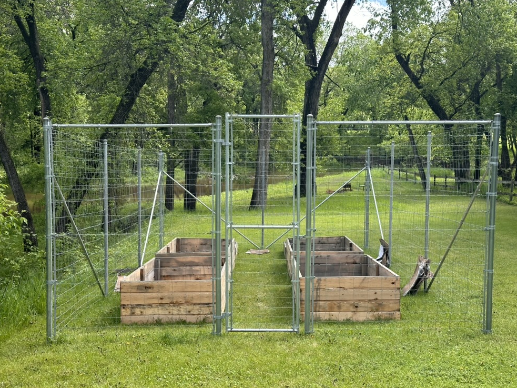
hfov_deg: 38.2
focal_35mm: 50
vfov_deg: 29.1
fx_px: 747
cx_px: 258
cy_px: 201
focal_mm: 6.86
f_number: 1.78
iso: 64
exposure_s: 1/810
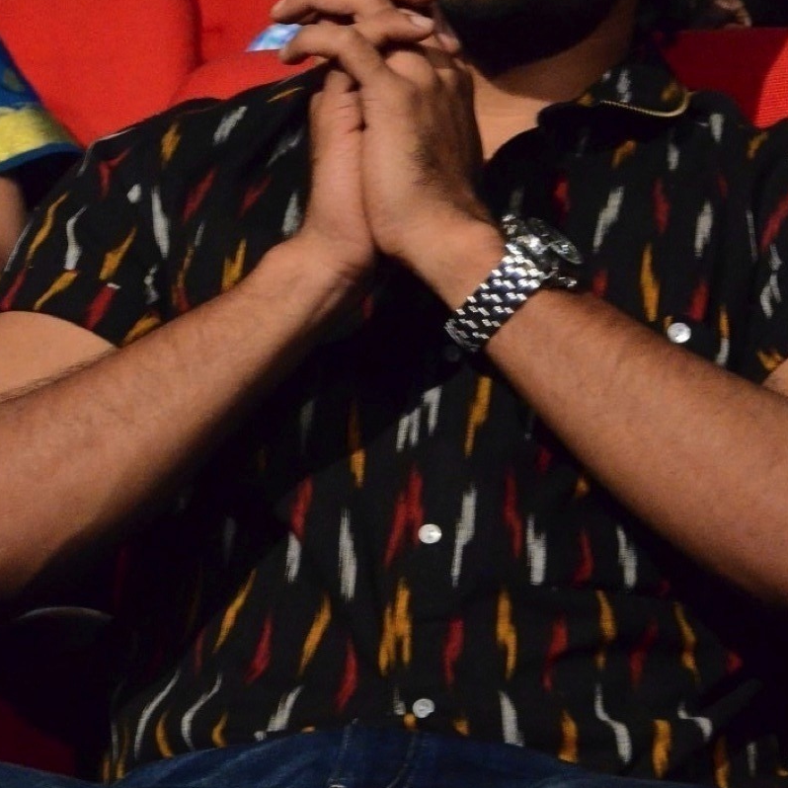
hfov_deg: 9.8
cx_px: 389
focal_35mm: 179
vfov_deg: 9.8
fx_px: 4610
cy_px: 350
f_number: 7.1
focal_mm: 62
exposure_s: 1/100
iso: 8000
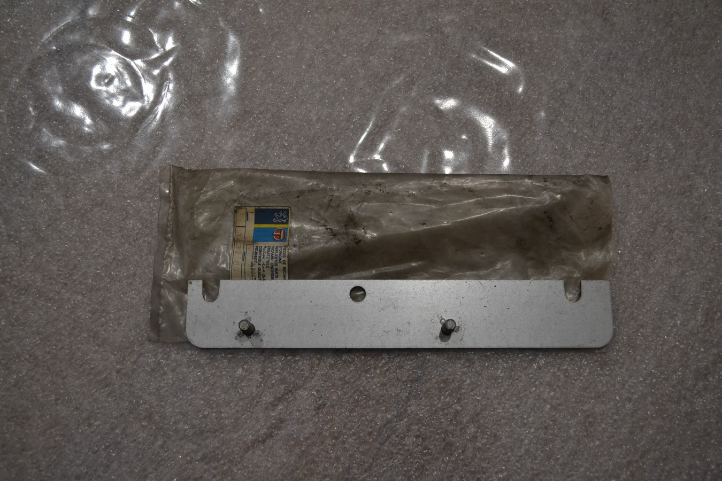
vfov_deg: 36.9
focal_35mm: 36
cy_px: 240
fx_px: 722
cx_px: 361
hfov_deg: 53.1
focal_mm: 24
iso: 1800
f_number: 4
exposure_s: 1/60
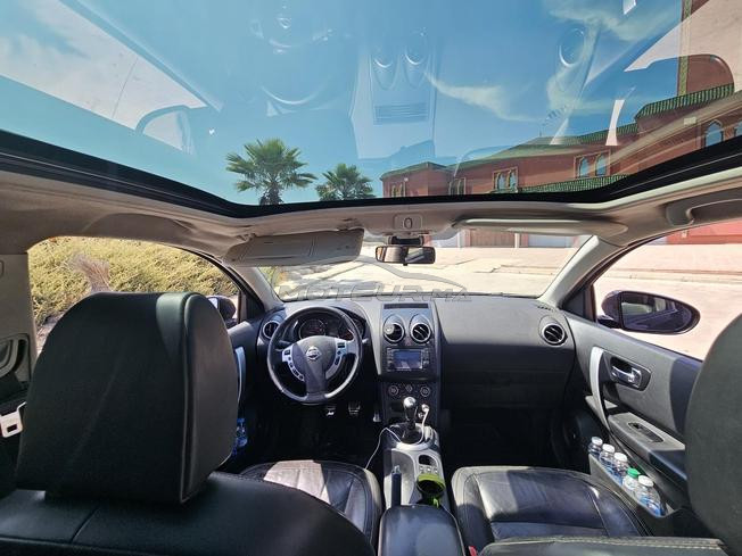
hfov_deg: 106.2
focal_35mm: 13
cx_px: 371
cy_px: 278
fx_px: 279
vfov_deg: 89.9
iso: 50
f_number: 2.2
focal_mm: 2.2
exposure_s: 1/427
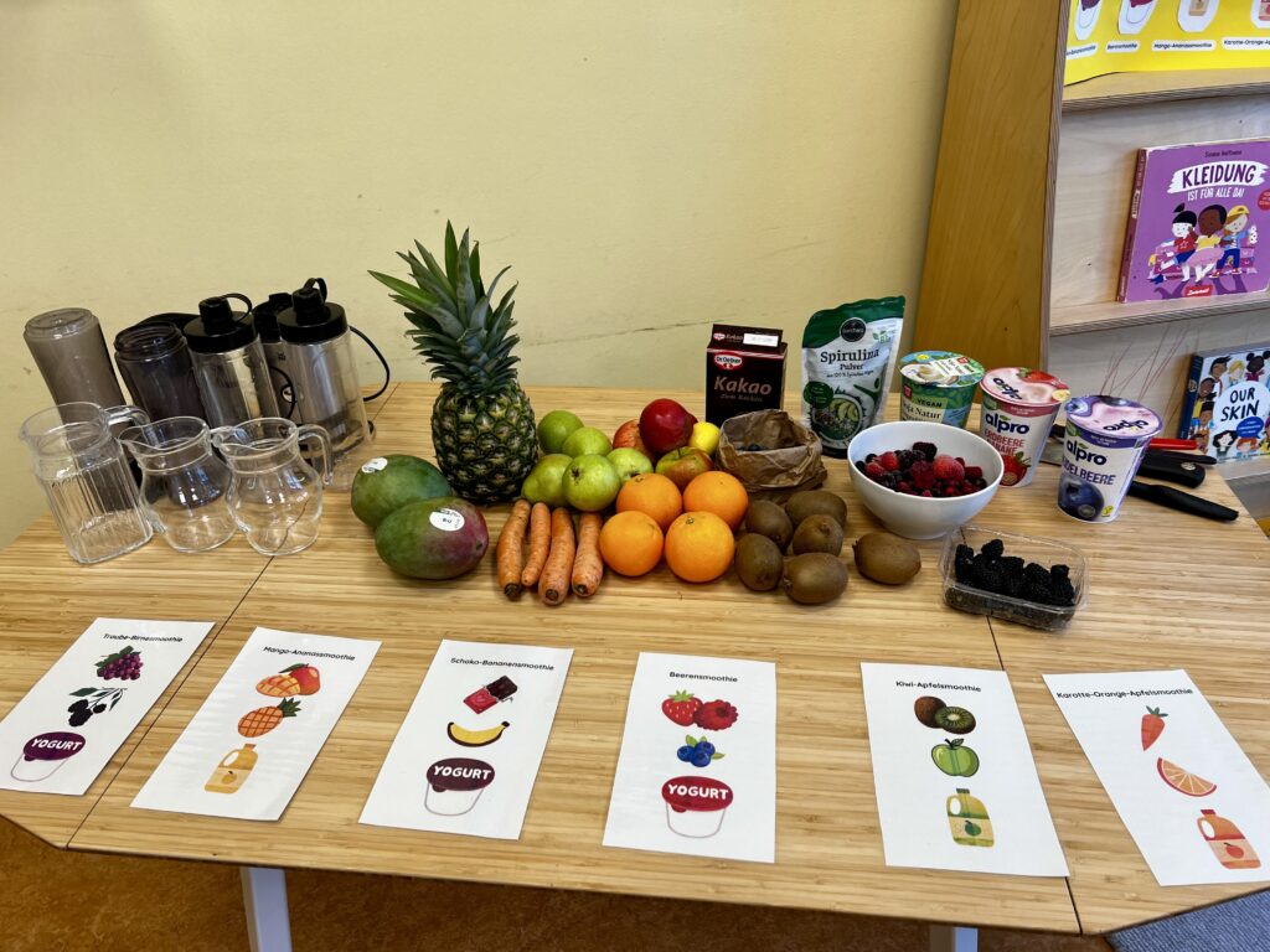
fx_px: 954
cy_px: 476
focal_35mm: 26
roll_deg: +2.2
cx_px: 635
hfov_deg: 67.3
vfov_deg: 53.1
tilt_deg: -31.1
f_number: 1.5
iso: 40
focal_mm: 5.7
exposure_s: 1/100
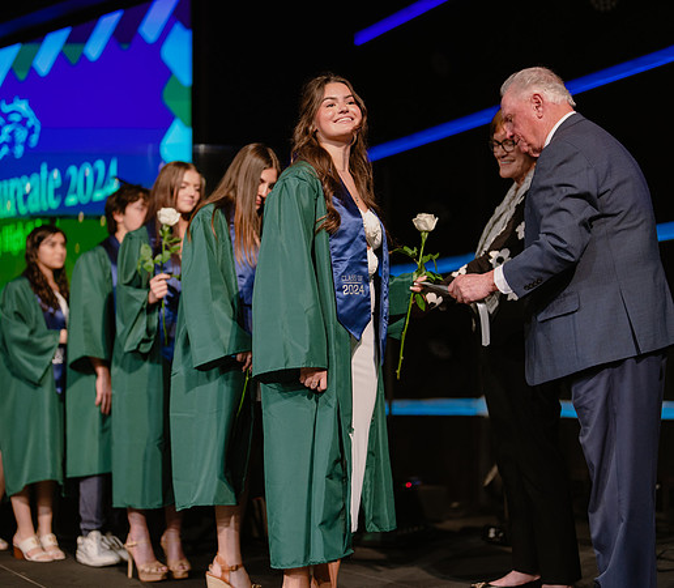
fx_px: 1231
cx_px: 337
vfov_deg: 26.9
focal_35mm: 60
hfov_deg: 30.6
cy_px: 294
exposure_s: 1/320
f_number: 1.2
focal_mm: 50
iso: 640
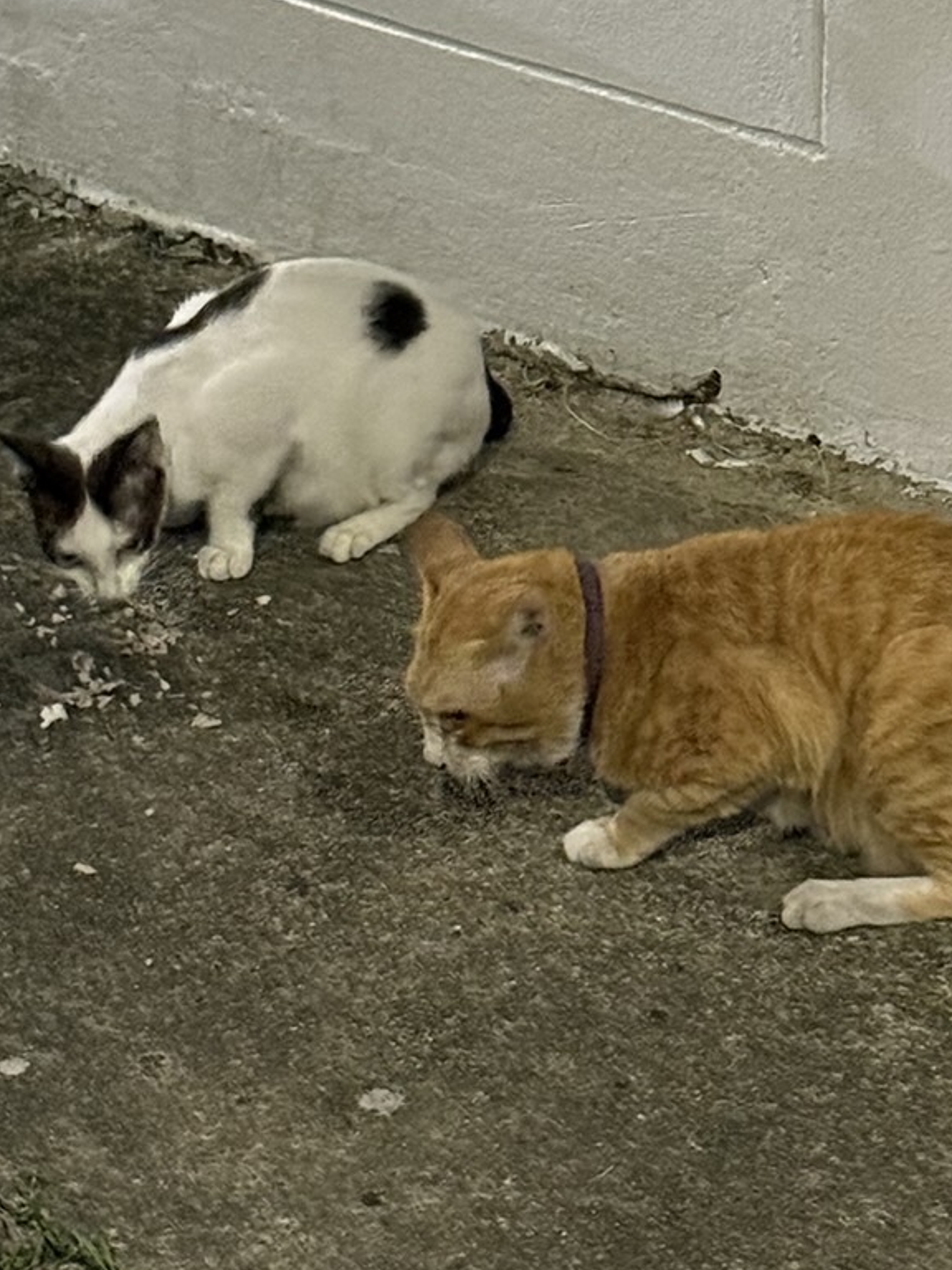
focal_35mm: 128
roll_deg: +0.4
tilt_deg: -22.2
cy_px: 418
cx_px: 658
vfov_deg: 15.4
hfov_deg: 11.6
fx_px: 4694
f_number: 1.78
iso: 640
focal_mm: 6.76
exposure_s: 1/25
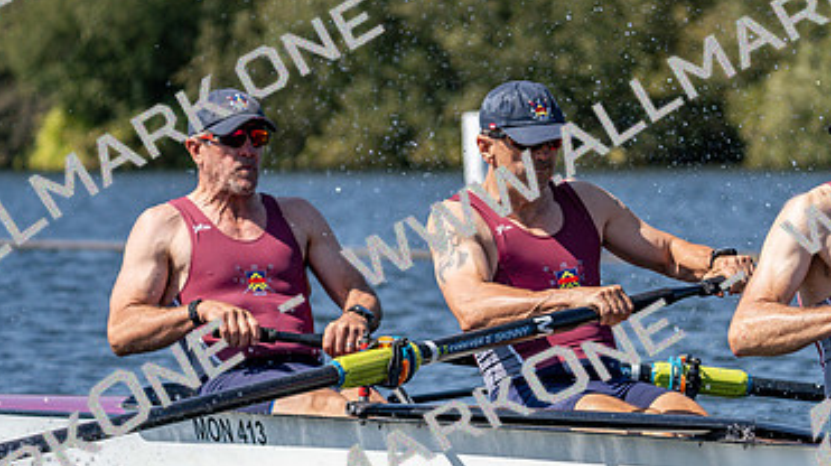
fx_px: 7222
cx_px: 618
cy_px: 292
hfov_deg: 6.6
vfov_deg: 3.7
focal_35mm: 328
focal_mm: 200
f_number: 5.6
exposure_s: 1/2000
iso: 250
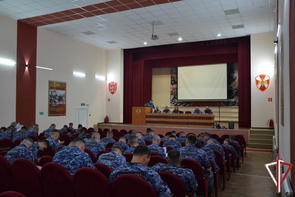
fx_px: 258
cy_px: 98
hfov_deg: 59.5
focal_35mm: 32
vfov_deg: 41.7
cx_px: 148
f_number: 3.8
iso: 400
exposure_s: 1/15
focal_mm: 21
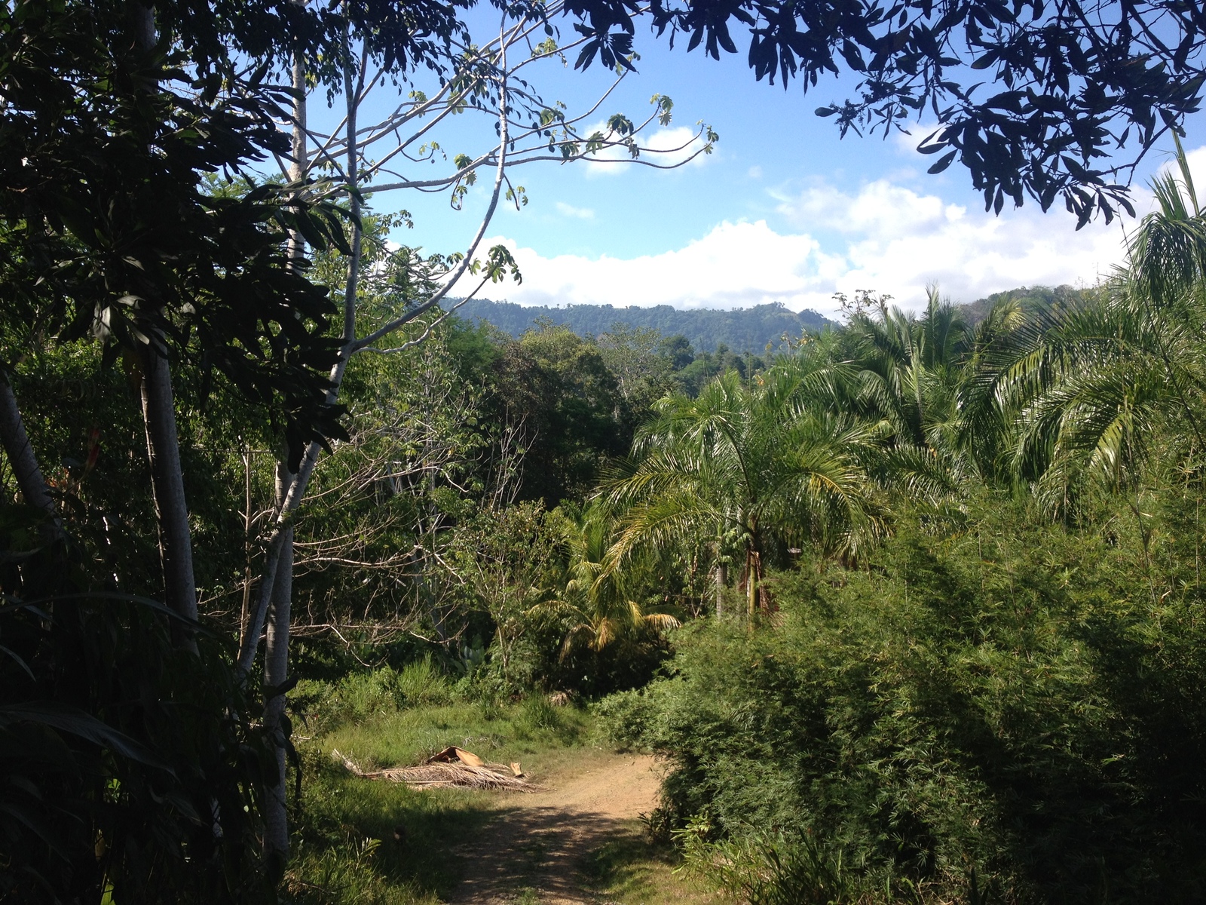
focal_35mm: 35
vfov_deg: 40.7
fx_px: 1219
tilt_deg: -0.9
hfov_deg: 52.6
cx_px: 603
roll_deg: -0.6
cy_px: 452
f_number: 2.4
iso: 50
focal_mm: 4.28
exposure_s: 1/951
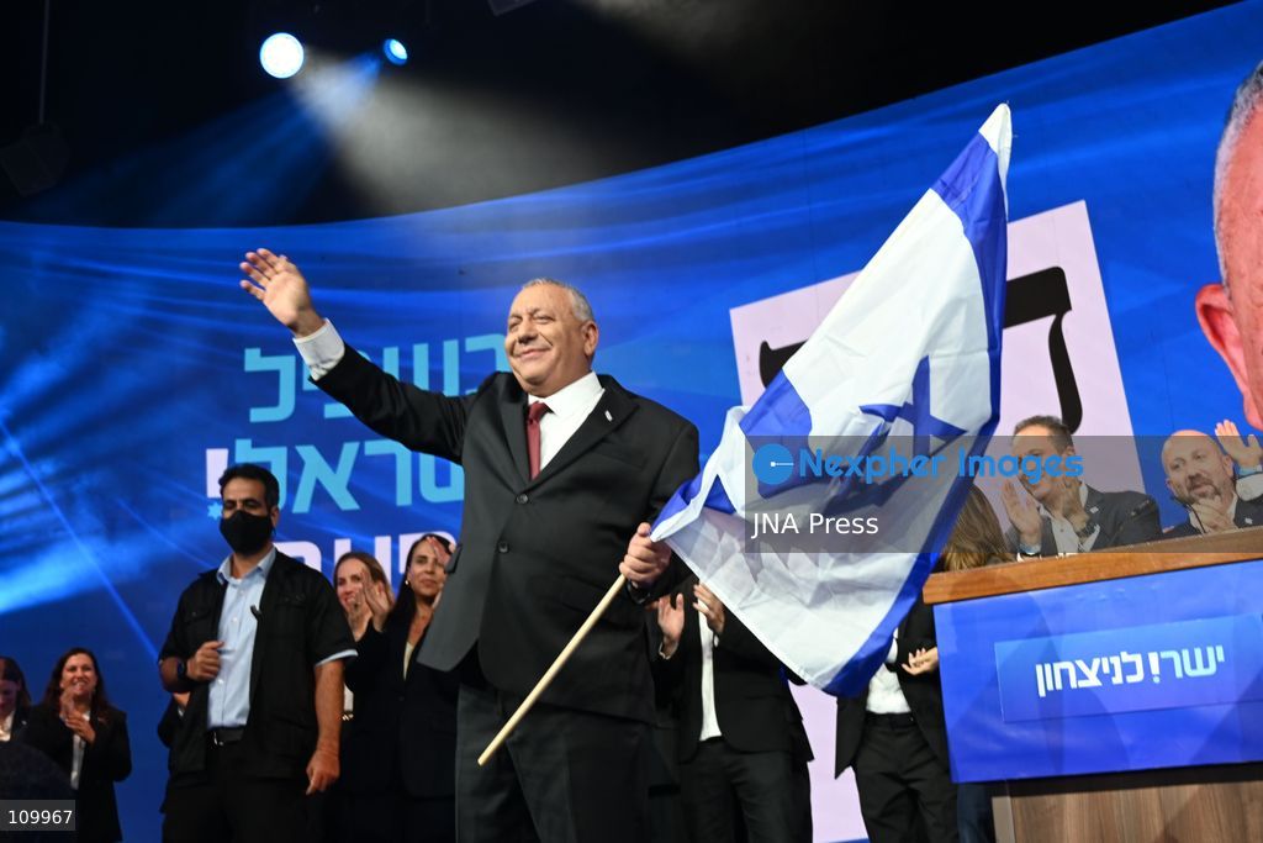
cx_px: 632
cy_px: 422
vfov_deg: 29.4
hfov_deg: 43.0
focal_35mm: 46
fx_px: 1605
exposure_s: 1/160
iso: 400
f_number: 4
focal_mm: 30.5
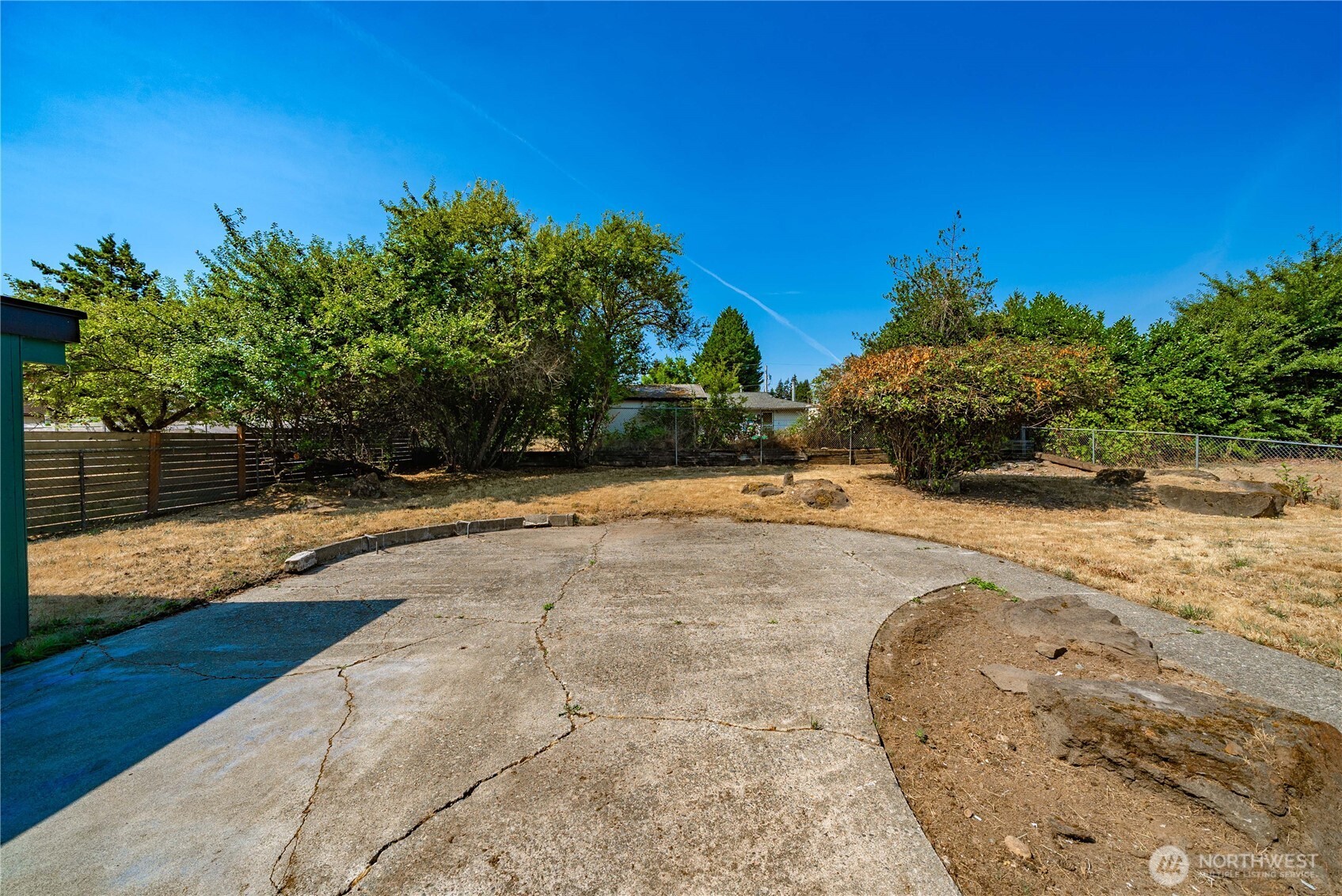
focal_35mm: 12
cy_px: 448
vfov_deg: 90.1
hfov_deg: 112.6
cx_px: 671
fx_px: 448
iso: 80
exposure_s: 1/400
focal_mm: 12
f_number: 7.1
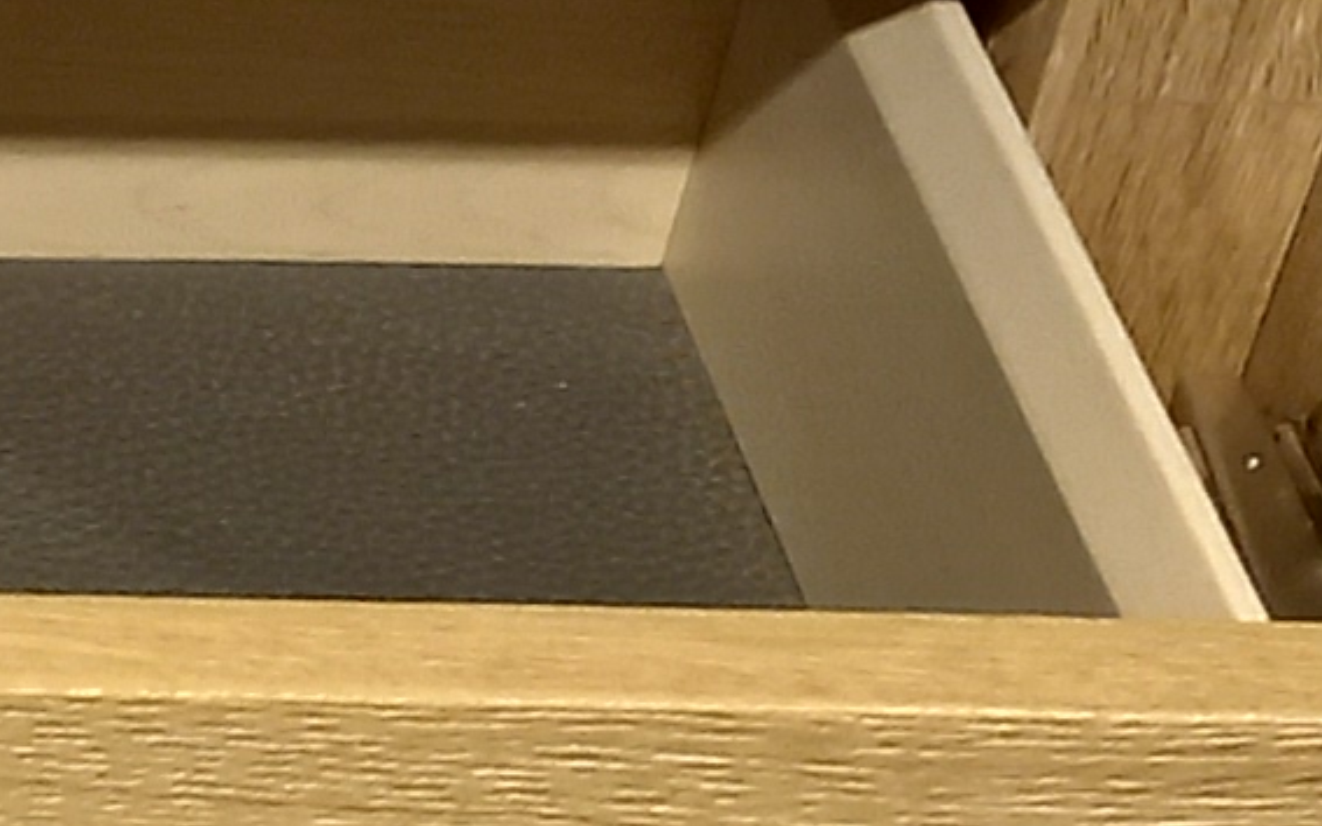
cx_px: -2154
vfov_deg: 7.0
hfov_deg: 9.6
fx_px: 6735
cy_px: 385
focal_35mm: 187
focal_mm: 4.6
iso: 160
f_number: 2
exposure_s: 1/33
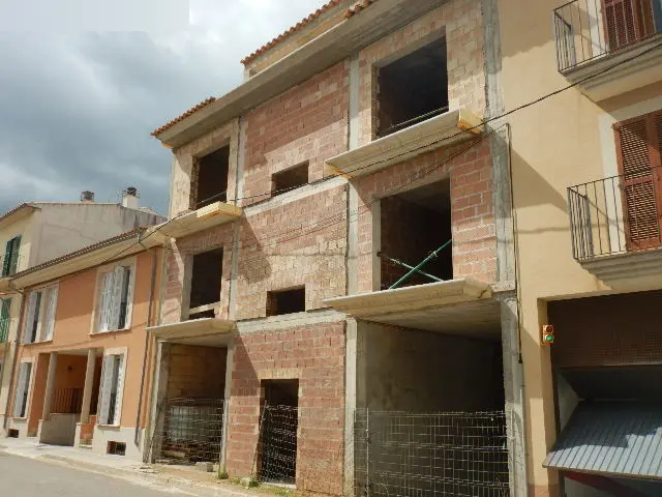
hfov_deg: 58.4
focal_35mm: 31
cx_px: 331
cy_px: 248
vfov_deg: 45.4
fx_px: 593
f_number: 4.2
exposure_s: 1/800
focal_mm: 5.6
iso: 125
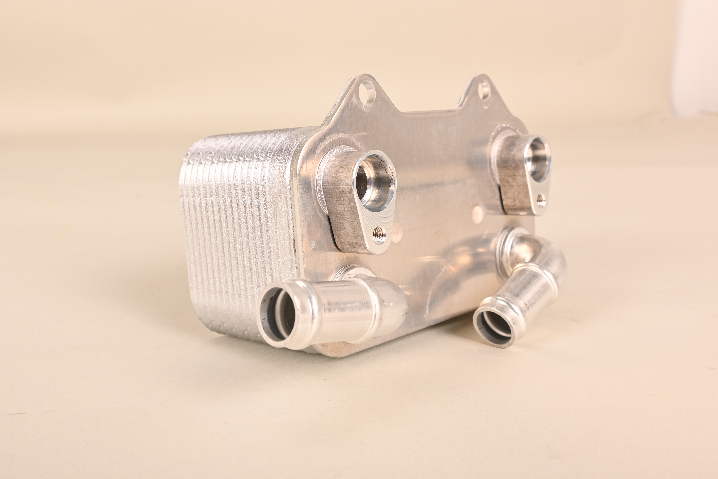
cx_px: 359
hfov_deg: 49.6
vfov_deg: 34.2
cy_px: 240
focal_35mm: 39
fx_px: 778
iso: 400
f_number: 10
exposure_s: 1/160
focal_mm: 26
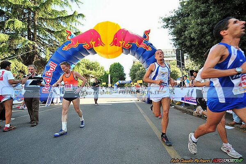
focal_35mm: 17
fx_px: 116
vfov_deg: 70.3
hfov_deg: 93.3
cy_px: 82
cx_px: 123
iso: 400
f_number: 4.5
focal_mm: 17
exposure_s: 1/400
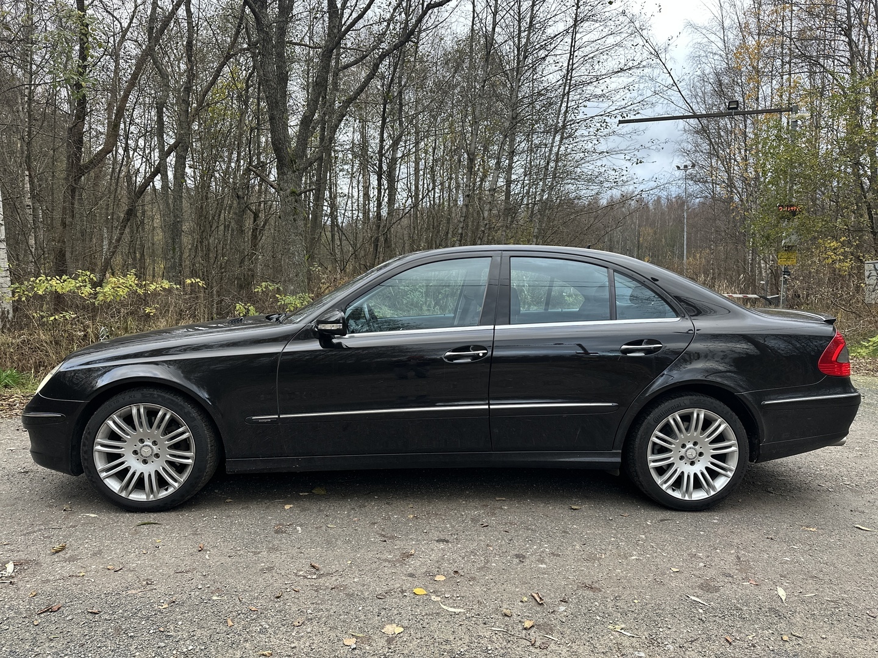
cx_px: 439
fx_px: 609
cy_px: 329
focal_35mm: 24
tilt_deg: -4.6
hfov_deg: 71.6
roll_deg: -0.5
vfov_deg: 56.8
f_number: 1.78
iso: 160
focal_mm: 6.86
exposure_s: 1/121
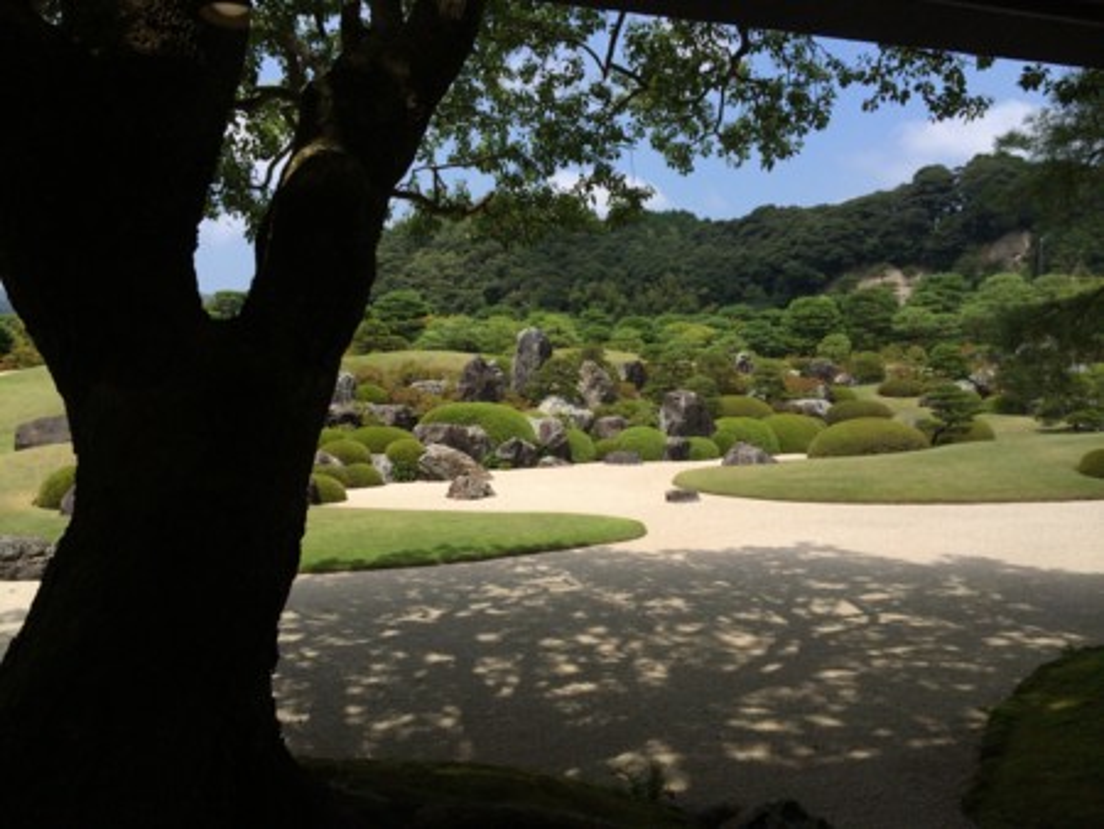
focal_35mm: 30
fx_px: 957
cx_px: 552
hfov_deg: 59.9
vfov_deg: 46.8
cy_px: 414
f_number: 2.2
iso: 40
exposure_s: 1/2160
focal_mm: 4.12
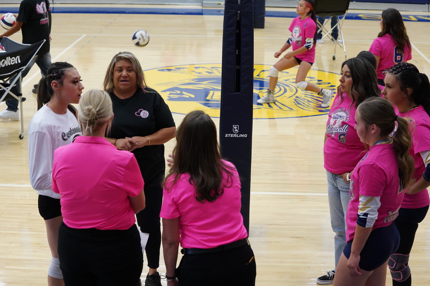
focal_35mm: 70
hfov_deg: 28.8
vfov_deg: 19.5
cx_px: 215
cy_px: 143
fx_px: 836
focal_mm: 70
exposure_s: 1/250
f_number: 5.6
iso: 5000
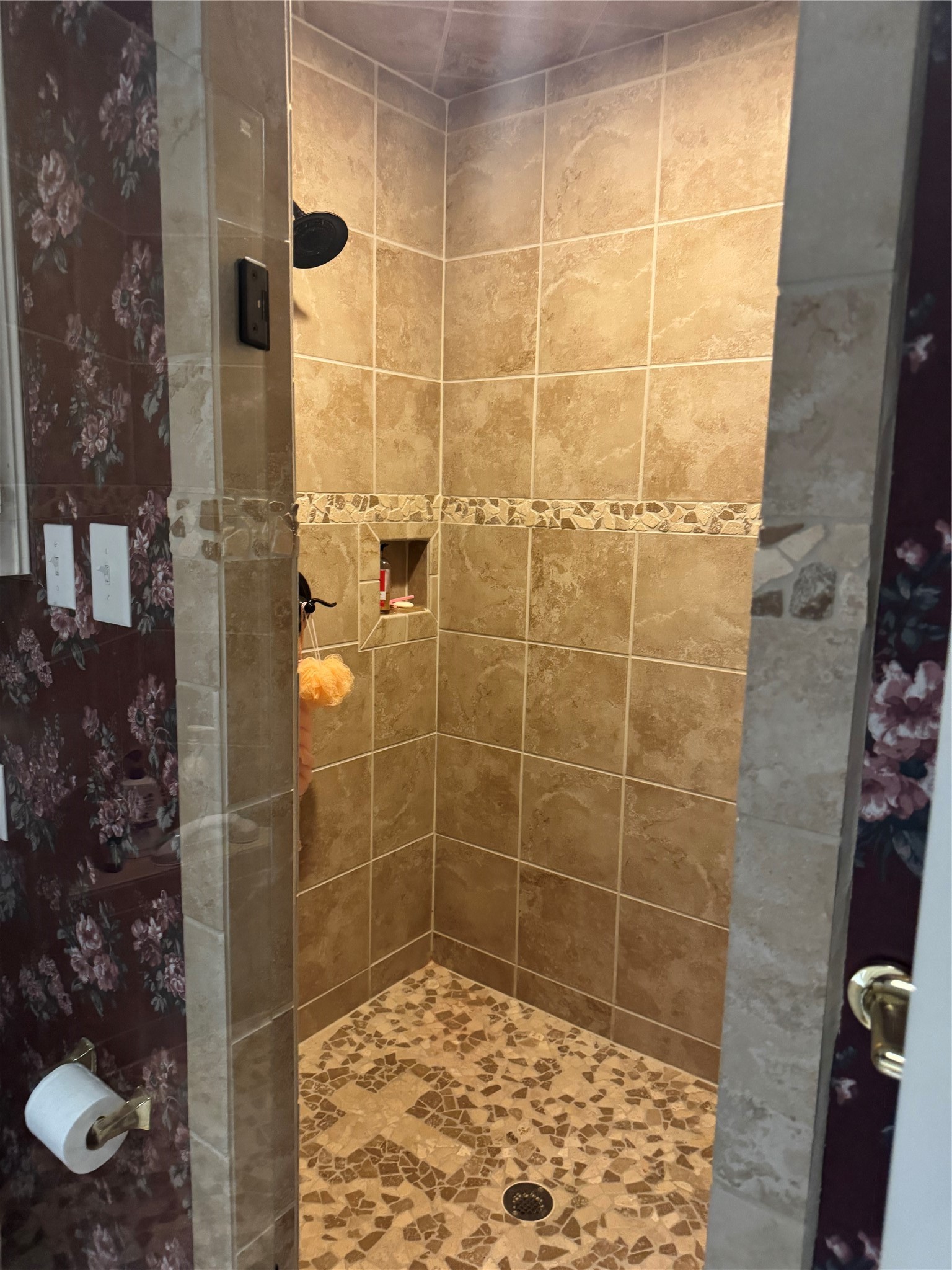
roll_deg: -1.3
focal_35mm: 24
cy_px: 635
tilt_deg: -10.0
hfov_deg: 56.8
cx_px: 476
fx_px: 880
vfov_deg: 71.6
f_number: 1.78
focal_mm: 6.76
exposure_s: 1/40
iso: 640
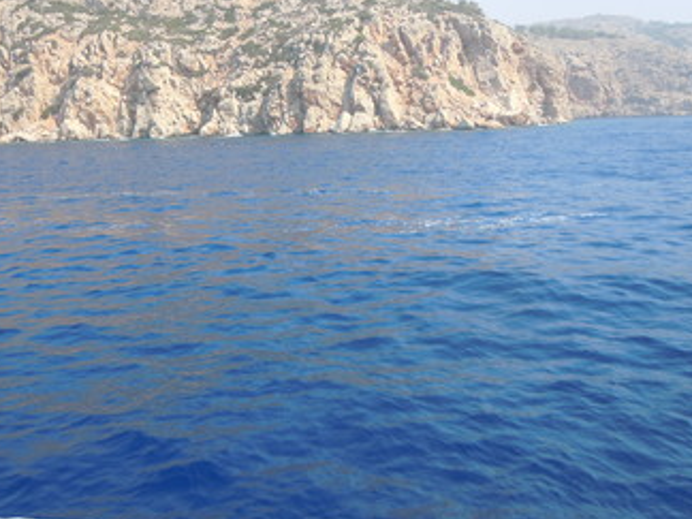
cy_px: 231
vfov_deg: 38.6
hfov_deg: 49.9
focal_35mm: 37
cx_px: 290
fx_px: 740
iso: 100
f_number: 3.5
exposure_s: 1/500
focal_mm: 5.4
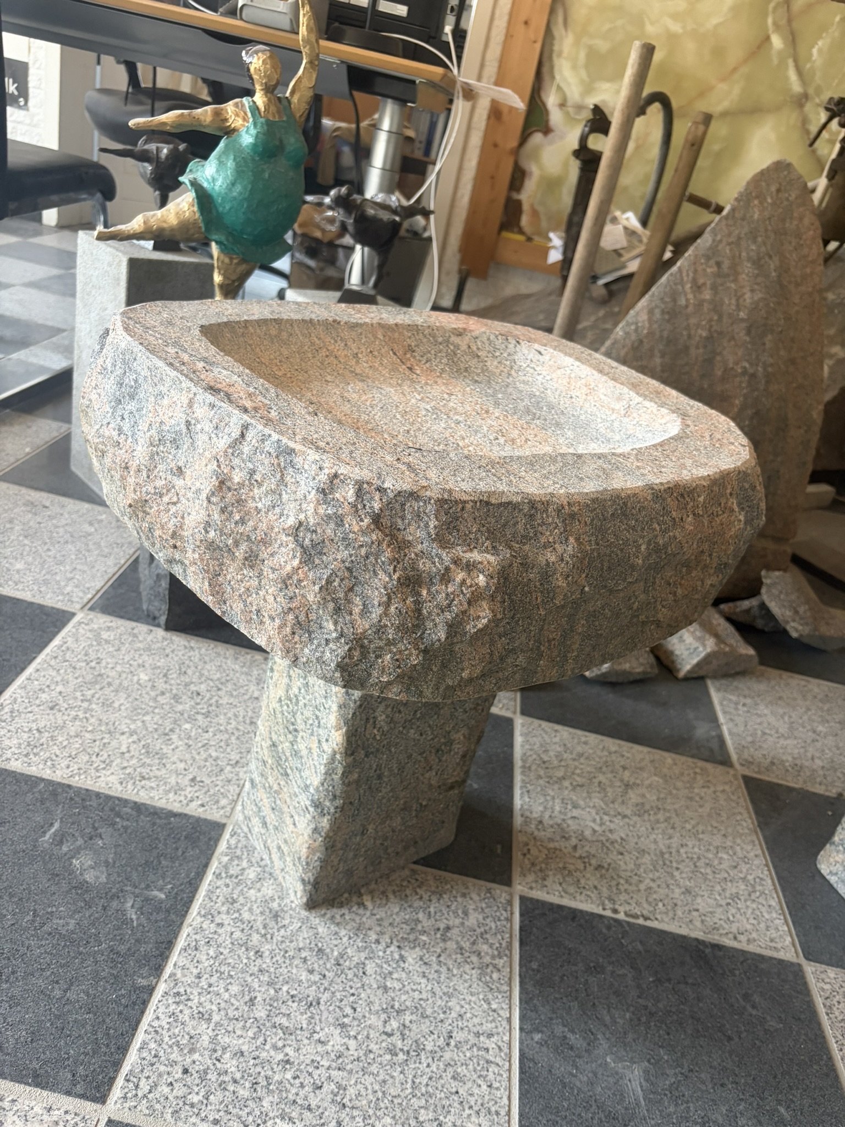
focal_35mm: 26
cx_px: 422
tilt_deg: -27.1
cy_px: 564
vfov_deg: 67.3
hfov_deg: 53.1
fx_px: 846
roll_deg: -12.8
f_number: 1.6
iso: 200
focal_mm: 5.96
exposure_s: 1/60
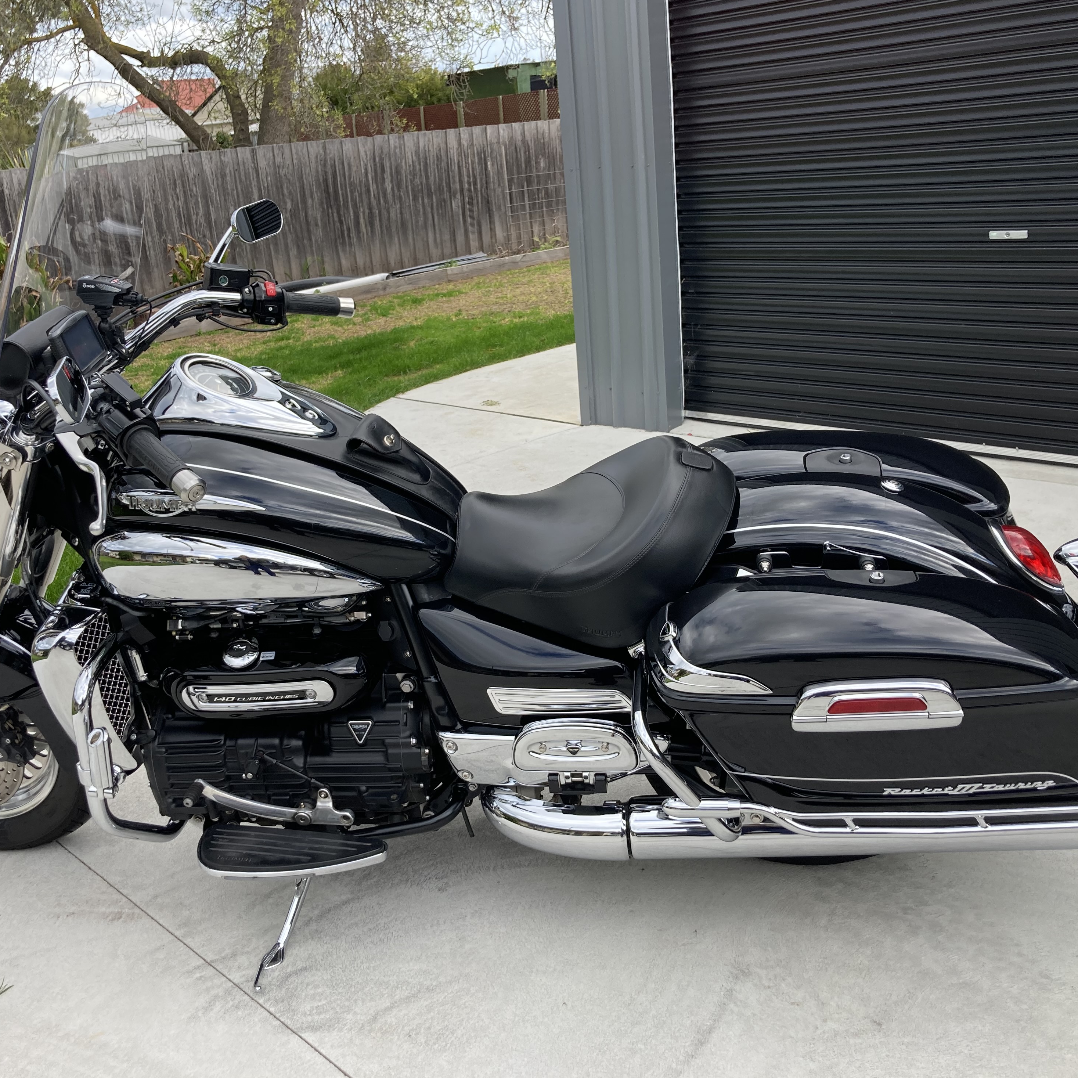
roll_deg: +6.8
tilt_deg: -18.9
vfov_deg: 48.5
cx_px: 489
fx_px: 1198
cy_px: 540
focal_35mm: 34
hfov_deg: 48.4
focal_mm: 3.99
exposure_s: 1/414
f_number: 1.8
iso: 20
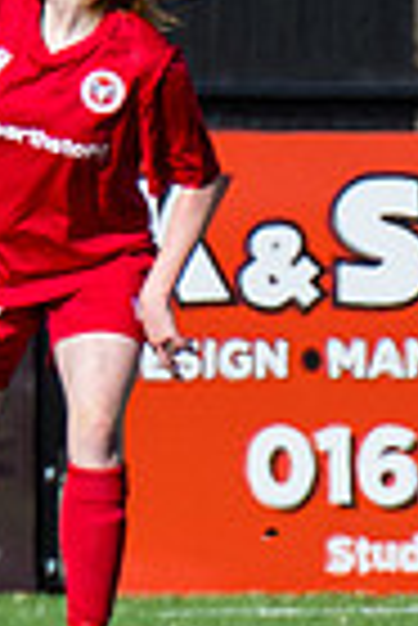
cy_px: -58
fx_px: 51161
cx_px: -464
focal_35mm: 2945
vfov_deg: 0.7
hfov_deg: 0.5
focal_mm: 280
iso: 200
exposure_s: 1/4000
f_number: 4
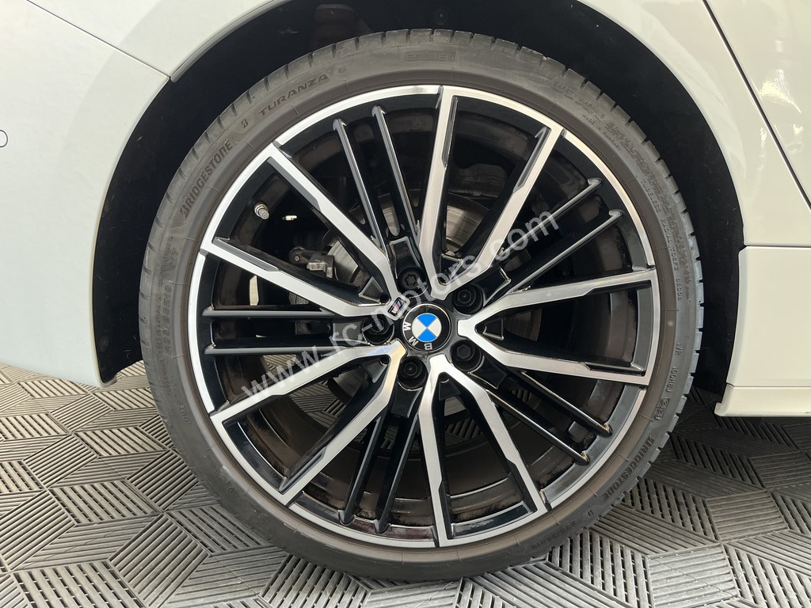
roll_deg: +1.0
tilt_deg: -13.4
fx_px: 609
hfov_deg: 67.3
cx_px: 406
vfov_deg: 53.1
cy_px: 304
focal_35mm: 26
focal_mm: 5.1
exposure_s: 1/60
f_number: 1.6
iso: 200
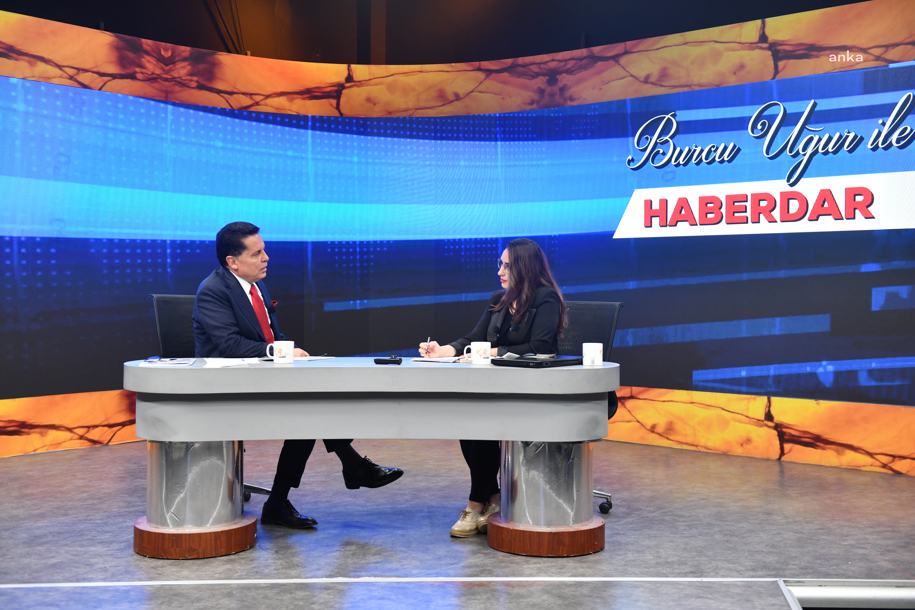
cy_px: 305
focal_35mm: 45
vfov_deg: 29.9
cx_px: 458
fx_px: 1144
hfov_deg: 43.6
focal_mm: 45
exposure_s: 1/250
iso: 800
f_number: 3.5
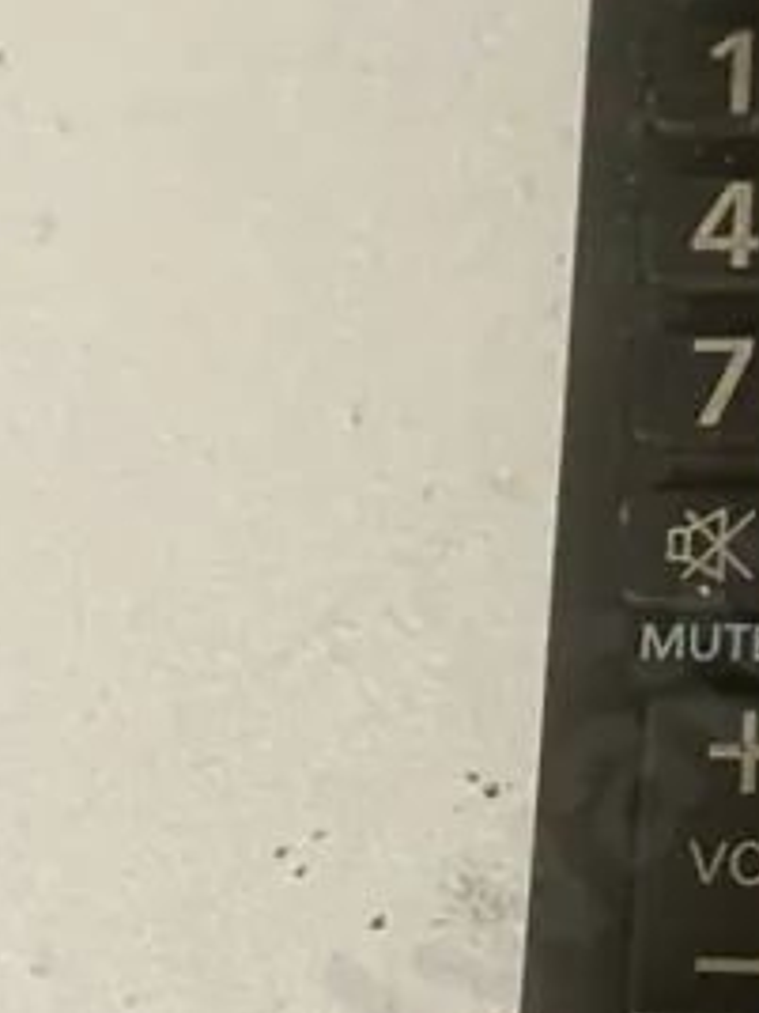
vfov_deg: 18.4
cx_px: 816
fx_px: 3128
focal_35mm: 107
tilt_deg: -70.8
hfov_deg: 13.6
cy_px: 525
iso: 250
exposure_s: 1/33
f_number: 1.8
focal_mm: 3.99
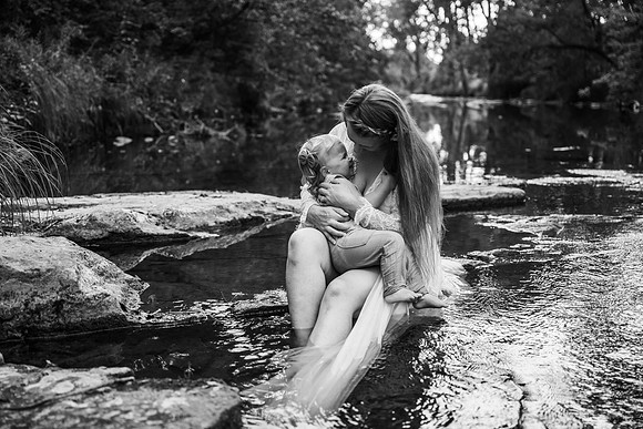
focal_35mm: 43
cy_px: 214
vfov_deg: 31.2
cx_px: 322
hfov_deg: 45.4
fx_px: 768
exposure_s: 1/1600
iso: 500
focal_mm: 43
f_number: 2.8
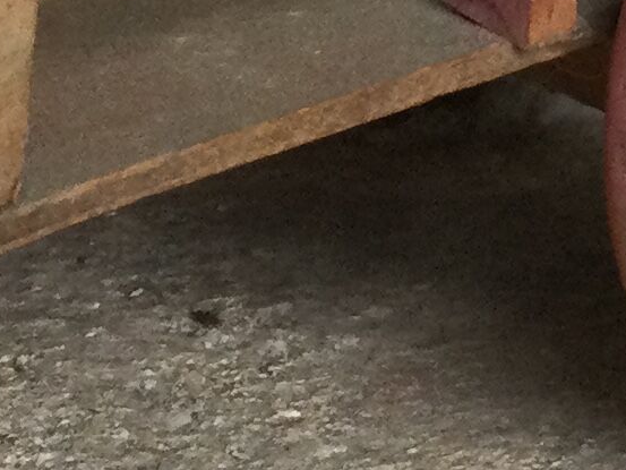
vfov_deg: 7.9
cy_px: -281
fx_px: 3310
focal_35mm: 183
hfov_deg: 10.7
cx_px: 697
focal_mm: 3.3
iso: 80
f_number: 2.4
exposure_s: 1/33
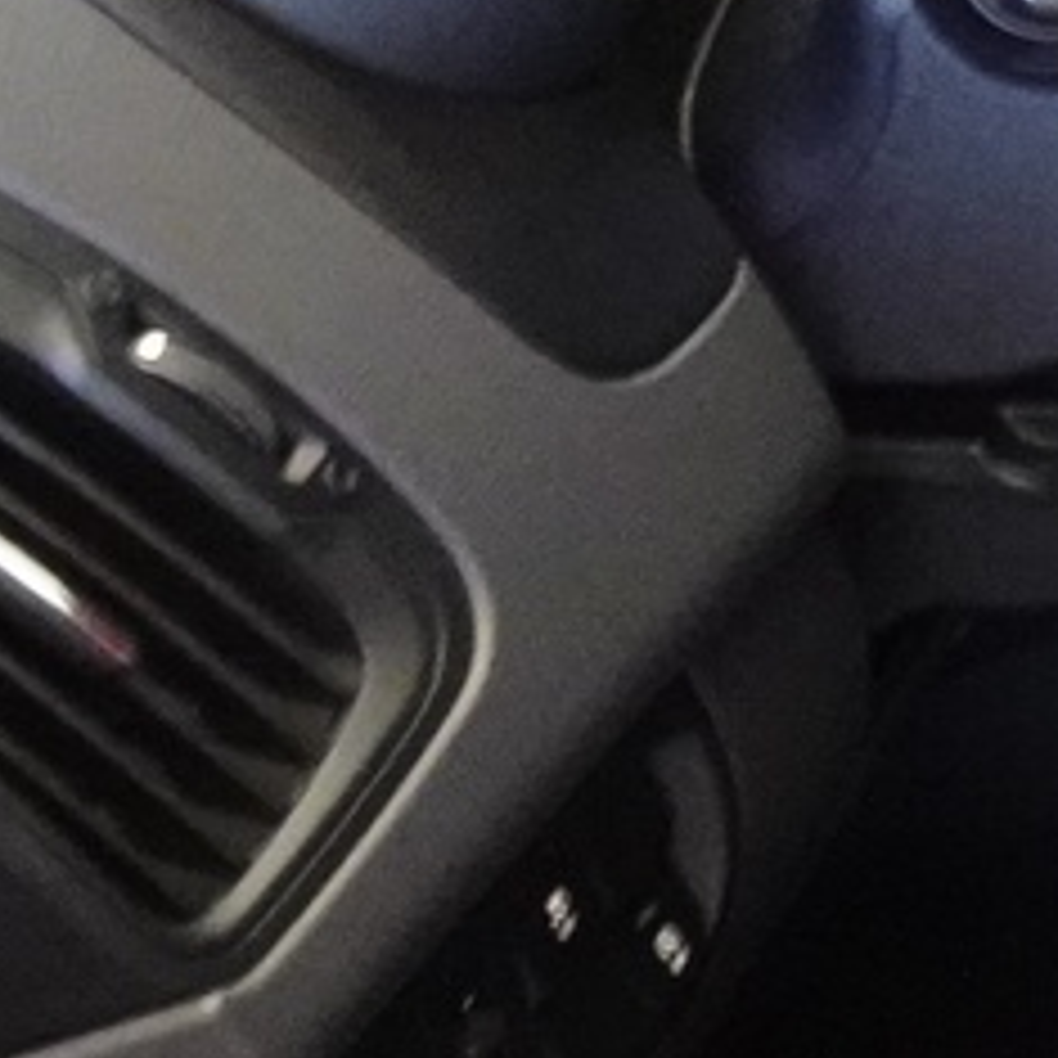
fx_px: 4495
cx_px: 3070
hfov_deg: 10.2
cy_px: 275
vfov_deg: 13.4
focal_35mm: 130
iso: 800
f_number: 3.5
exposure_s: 1/13
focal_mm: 4.25
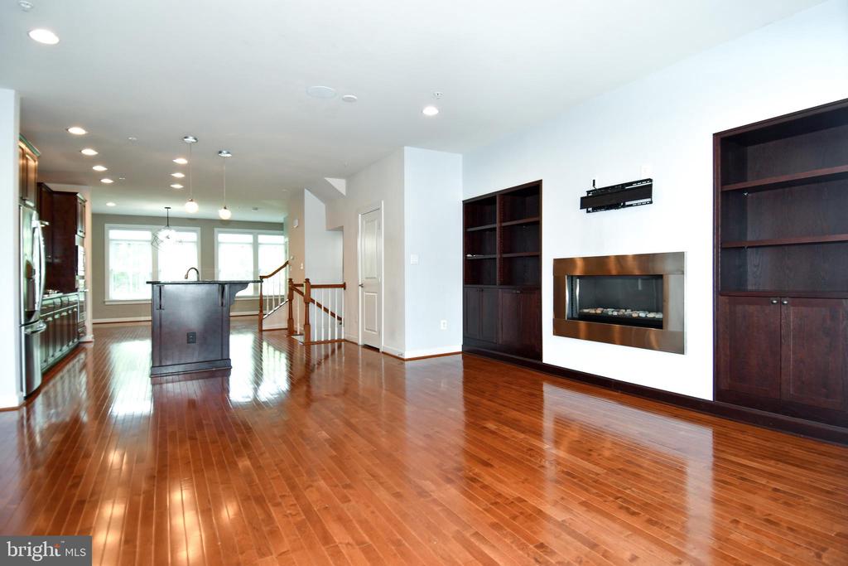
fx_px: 424
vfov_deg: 67.4
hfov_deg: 90.0
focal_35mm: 18
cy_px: 283
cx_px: 424
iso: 250
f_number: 4
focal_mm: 12
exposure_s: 1/60
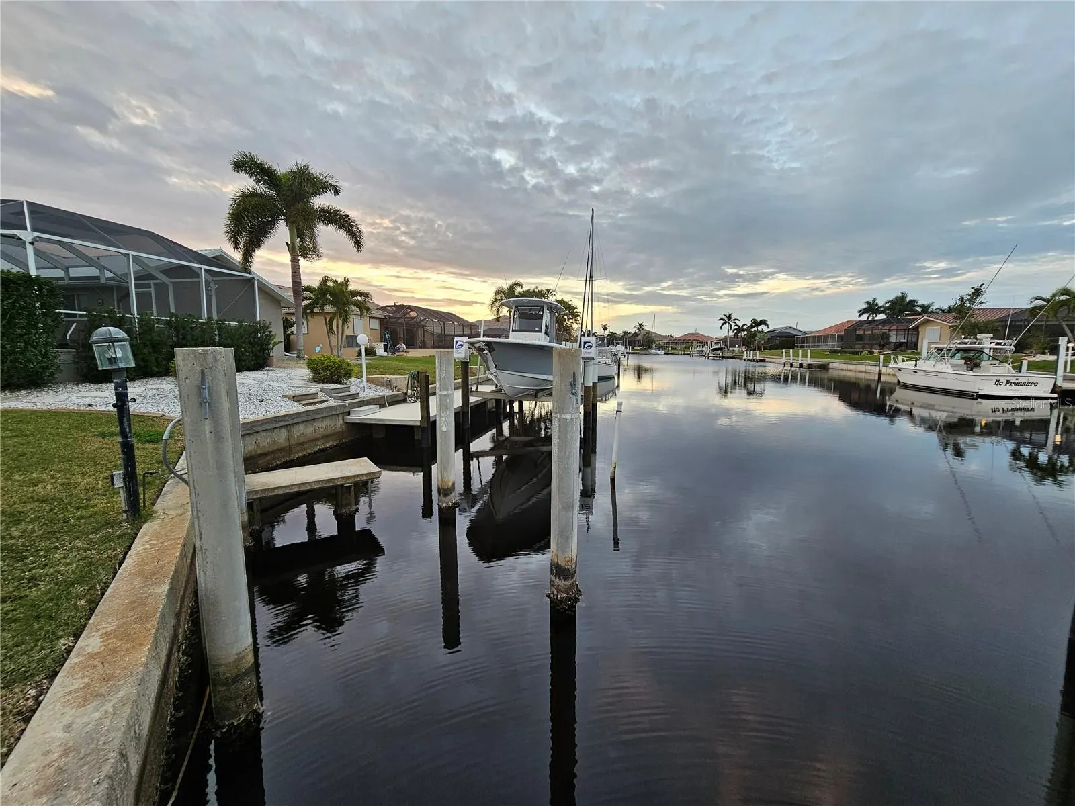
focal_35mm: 13
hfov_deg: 106.2
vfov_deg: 89.9
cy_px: 403
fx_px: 404
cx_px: 538
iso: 50
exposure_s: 1/60
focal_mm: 2.2
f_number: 2.2
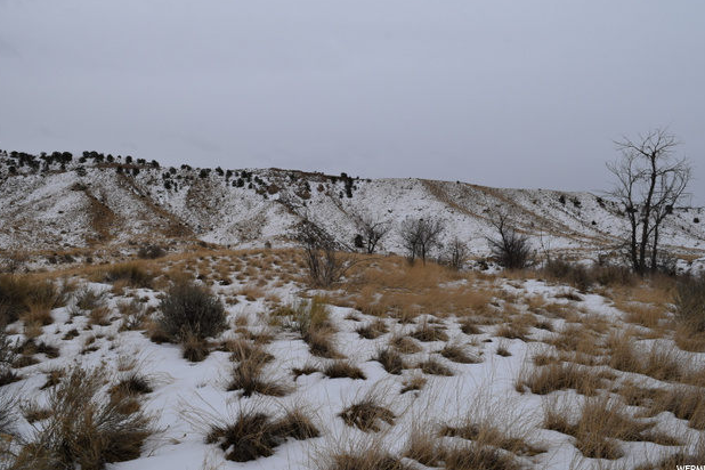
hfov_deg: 65.5
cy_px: 229
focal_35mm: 28
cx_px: 348
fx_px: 548
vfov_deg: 46.4
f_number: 10
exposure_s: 1/400
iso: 200
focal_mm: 18
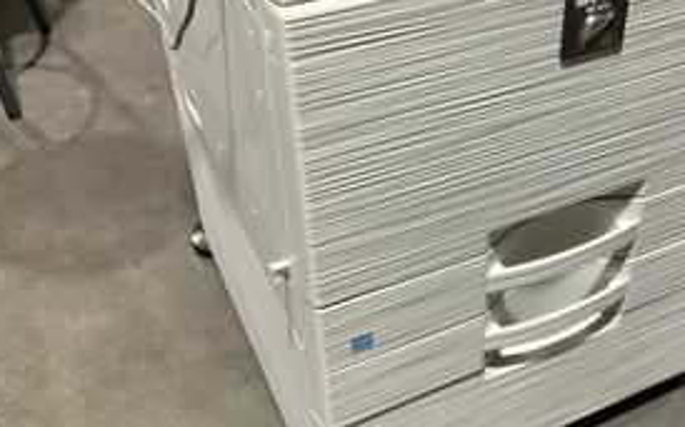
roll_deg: -3.8
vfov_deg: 26.8
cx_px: 485
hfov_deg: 41.0
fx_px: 896
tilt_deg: -38.7
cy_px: 165
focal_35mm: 48
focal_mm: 3.3
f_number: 2.4
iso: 250
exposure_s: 1/50
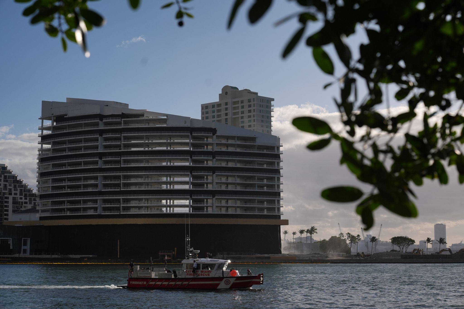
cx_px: 232
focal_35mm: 70
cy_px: 154
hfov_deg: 28.8
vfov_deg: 19.5
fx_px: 902
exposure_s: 1/8000
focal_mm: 70
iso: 500
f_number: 6.3
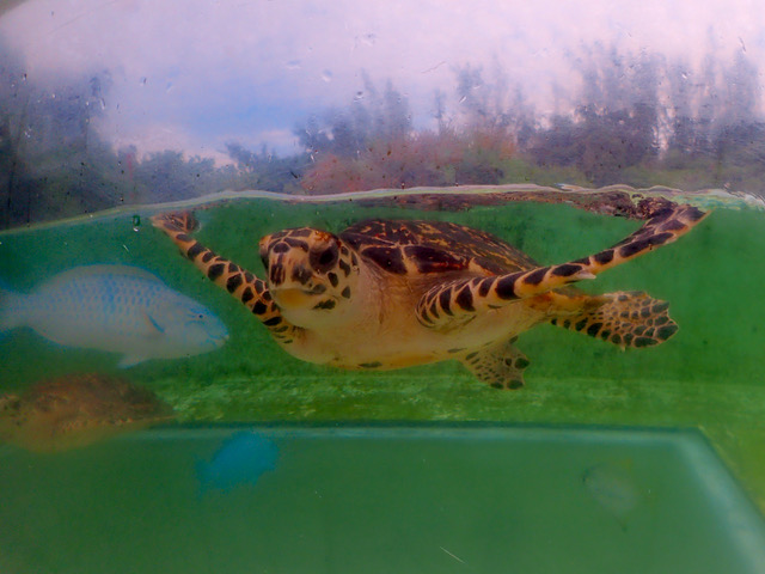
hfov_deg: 69.4
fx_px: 552
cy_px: 287
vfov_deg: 54.9
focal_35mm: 25
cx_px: 382
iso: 100
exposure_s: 1/800
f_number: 2.8
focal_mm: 4.5
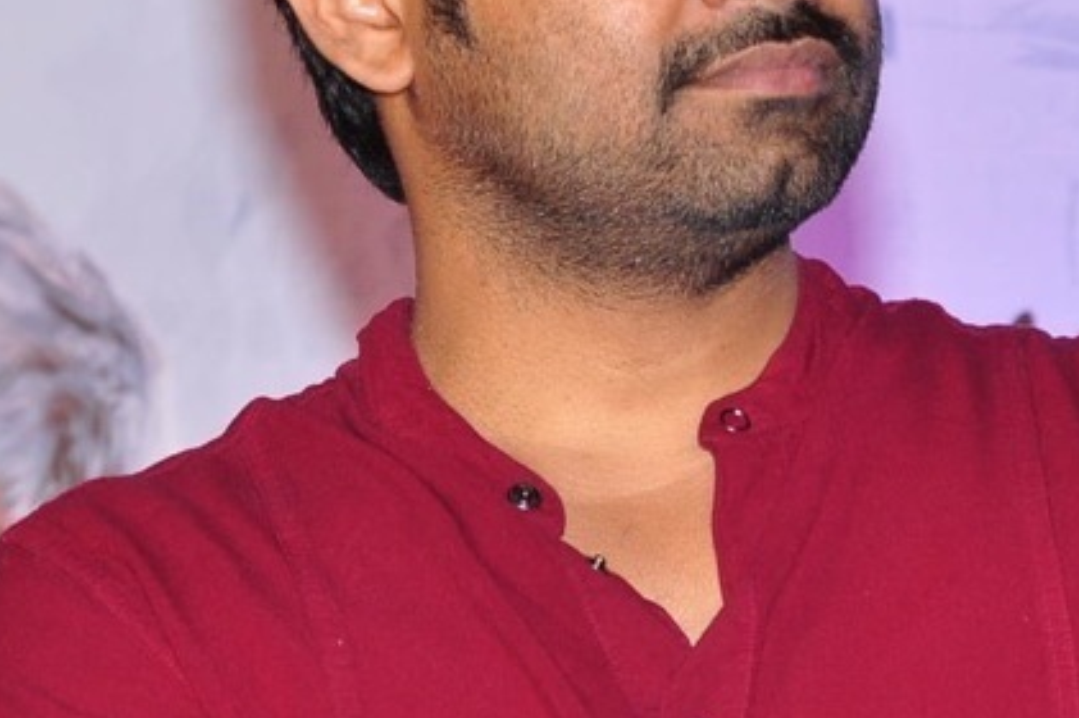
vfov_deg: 3.1
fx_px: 13429
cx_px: 456
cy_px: 396
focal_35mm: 448
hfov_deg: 4.6
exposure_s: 1/125
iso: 400
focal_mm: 105
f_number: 8
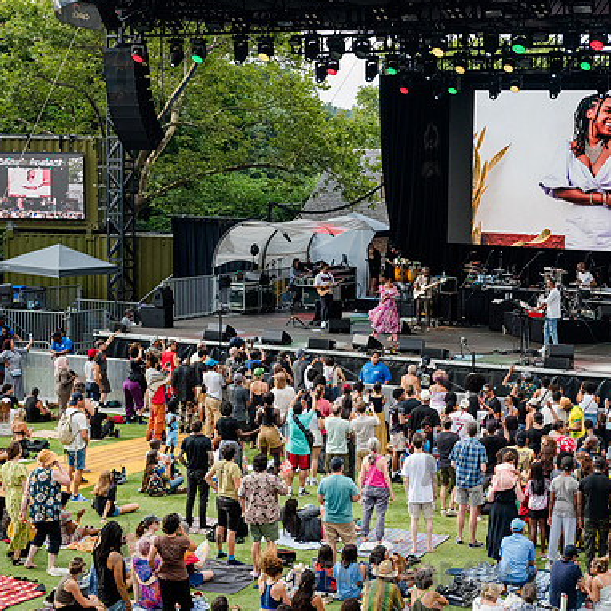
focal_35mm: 71
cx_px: 430
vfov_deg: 24.3
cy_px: 303
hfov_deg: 24.1
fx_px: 1418
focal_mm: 55
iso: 2000
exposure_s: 1/1000
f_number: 4.5
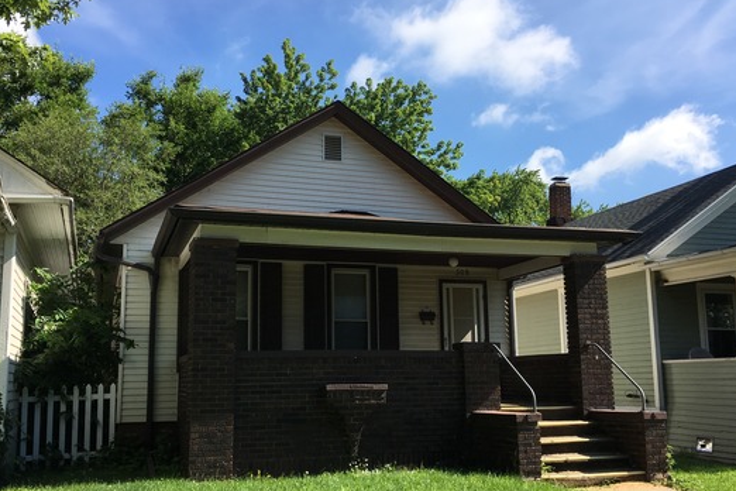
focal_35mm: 37
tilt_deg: +9.9
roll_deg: -0.5
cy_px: 274
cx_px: 351
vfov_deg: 35.9
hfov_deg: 51.9
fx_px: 756
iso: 25
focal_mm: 4.15
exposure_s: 1/1282
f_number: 2.2
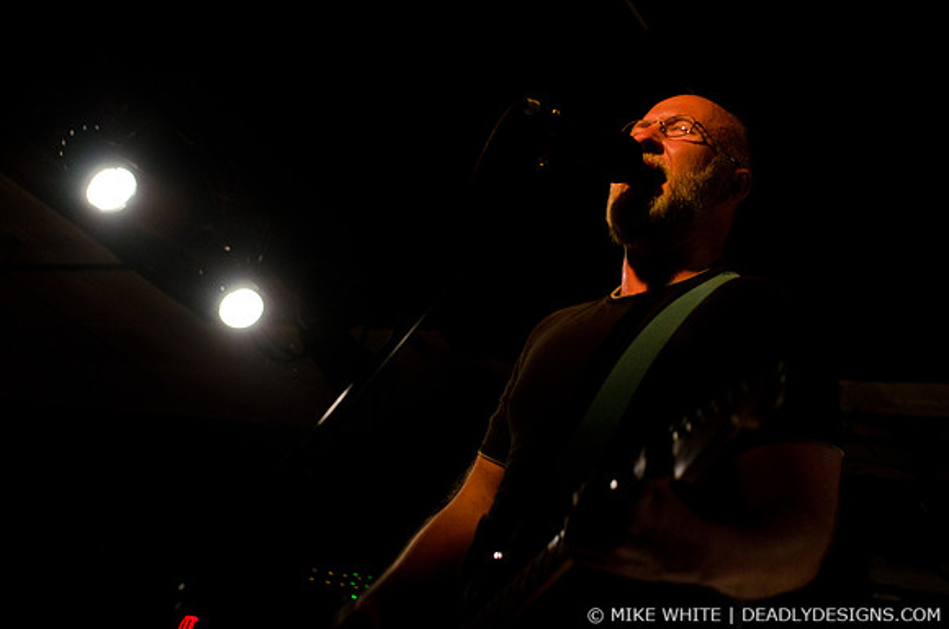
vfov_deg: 25.6
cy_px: 314
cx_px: 474
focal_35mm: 52
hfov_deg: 37.9
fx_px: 1381
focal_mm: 35
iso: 1250
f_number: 2.8
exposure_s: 1/40
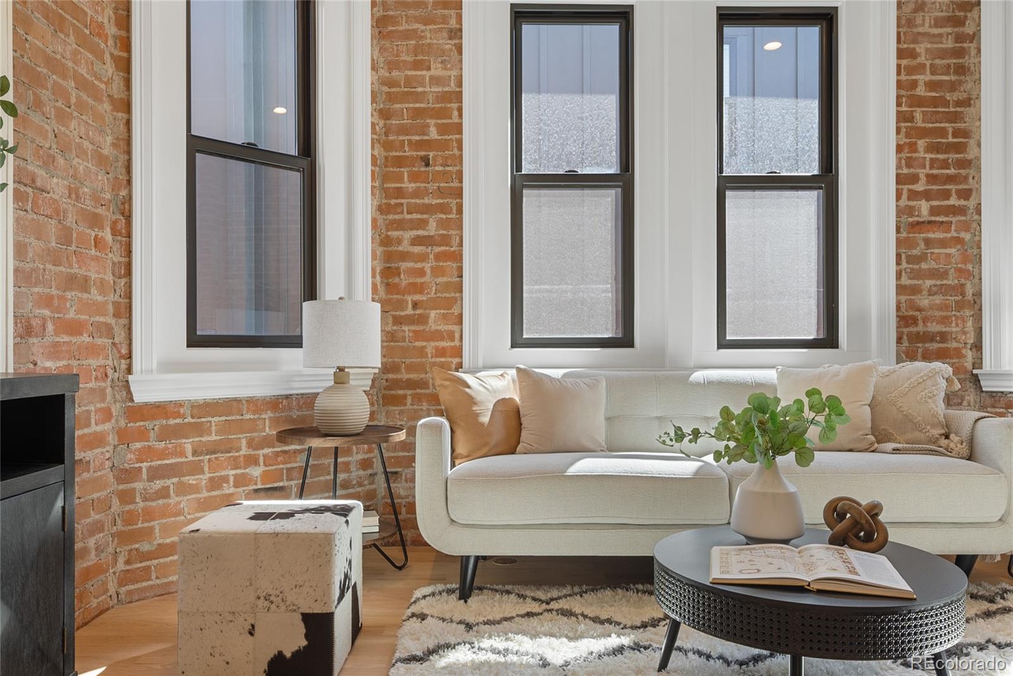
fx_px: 703
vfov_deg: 51.3
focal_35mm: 25
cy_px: 338
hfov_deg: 71.5
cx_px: 506
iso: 80
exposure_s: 1/1.25
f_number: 9
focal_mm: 17
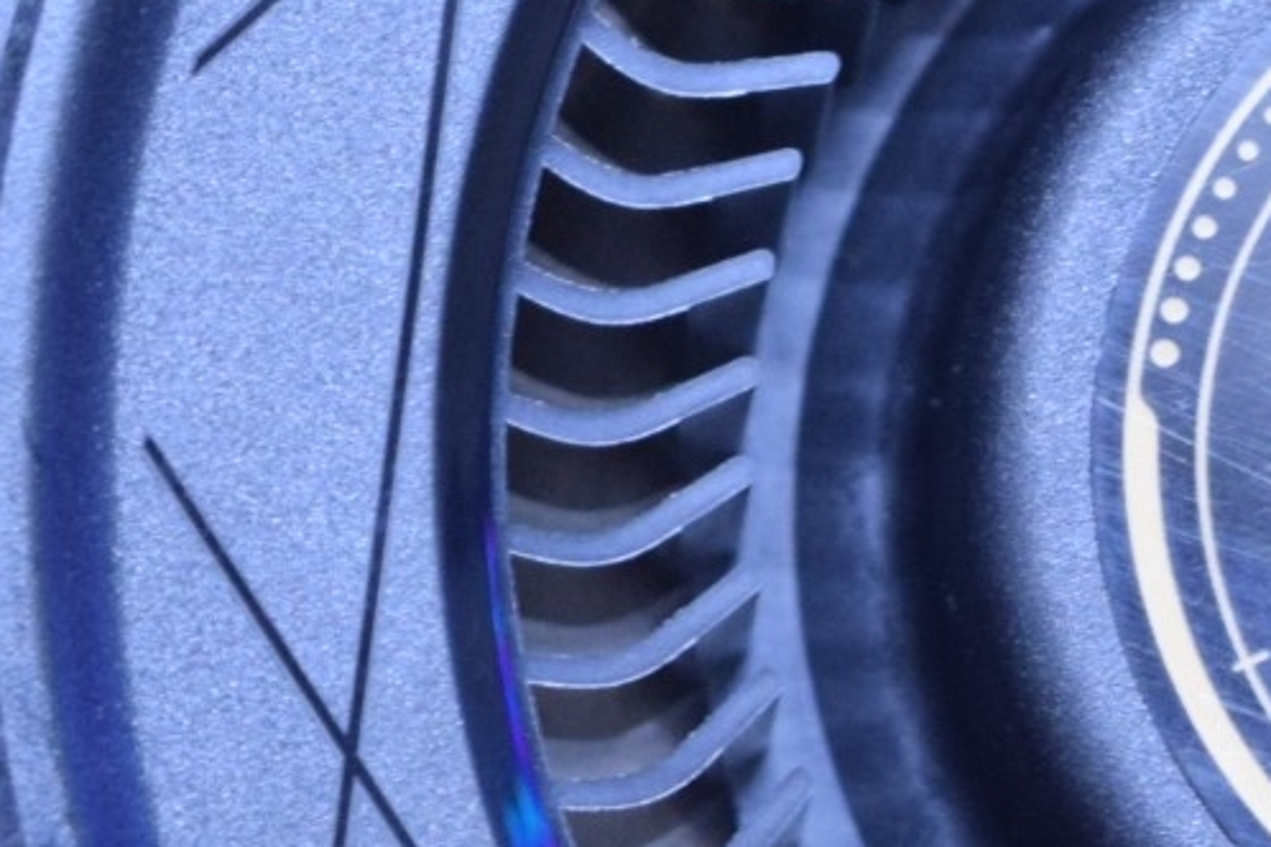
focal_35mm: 299
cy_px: 541
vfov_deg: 4.6
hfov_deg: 6.8
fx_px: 10556
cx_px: 1651
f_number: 6.3
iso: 1600
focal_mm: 46
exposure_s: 1/10
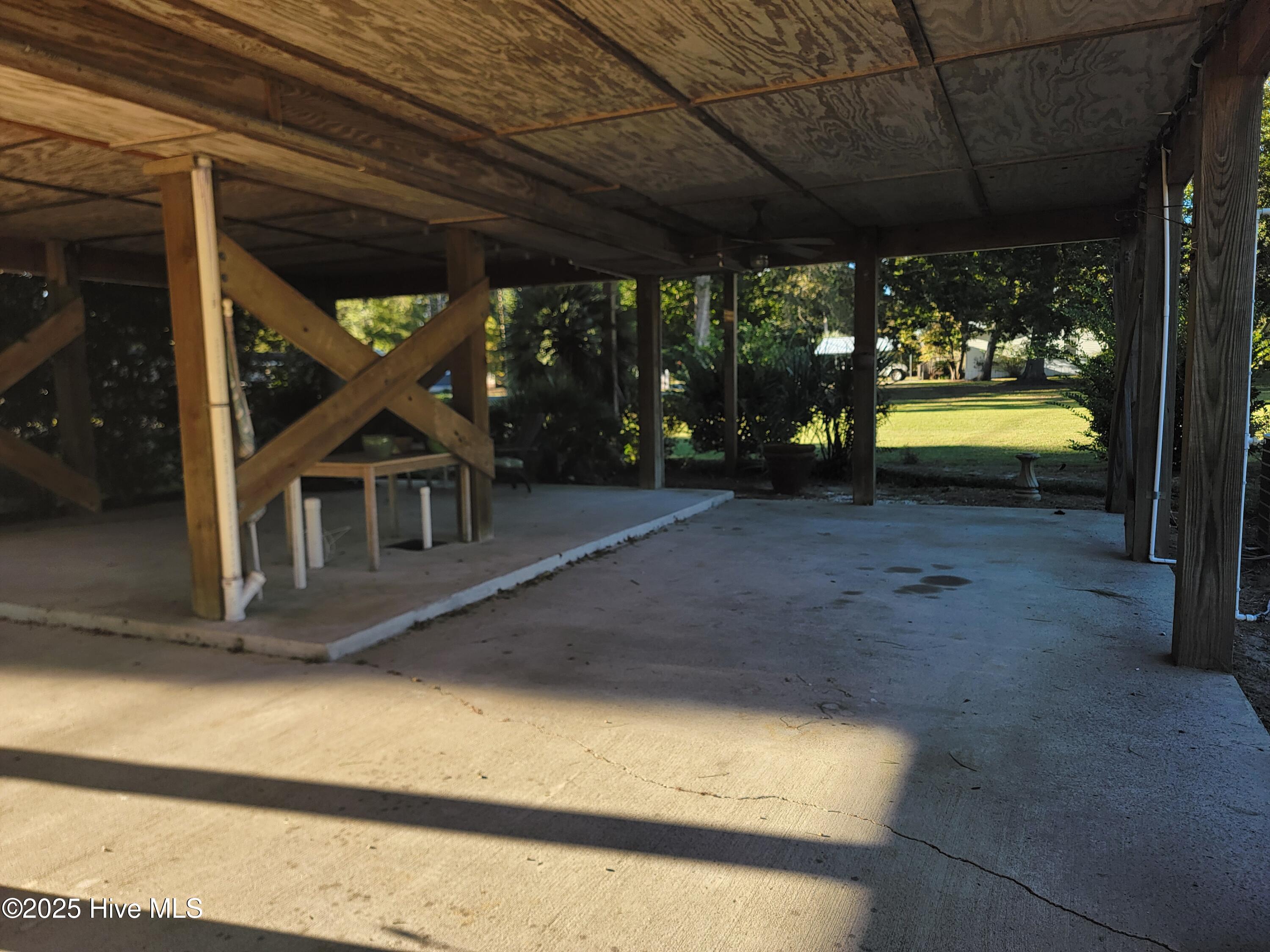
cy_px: 476
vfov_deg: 56.8
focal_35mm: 24
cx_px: 635
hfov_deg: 71.6
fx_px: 881
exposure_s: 1/261
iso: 16
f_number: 1.8
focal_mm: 6.7
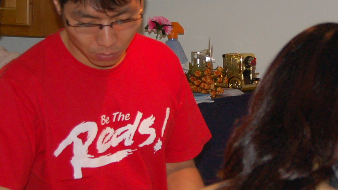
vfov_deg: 8.8
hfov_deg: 15.5
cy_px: 74
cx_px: 215
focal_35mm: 138
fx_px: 1236
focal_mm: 30
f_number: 4.2
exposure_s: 1/60
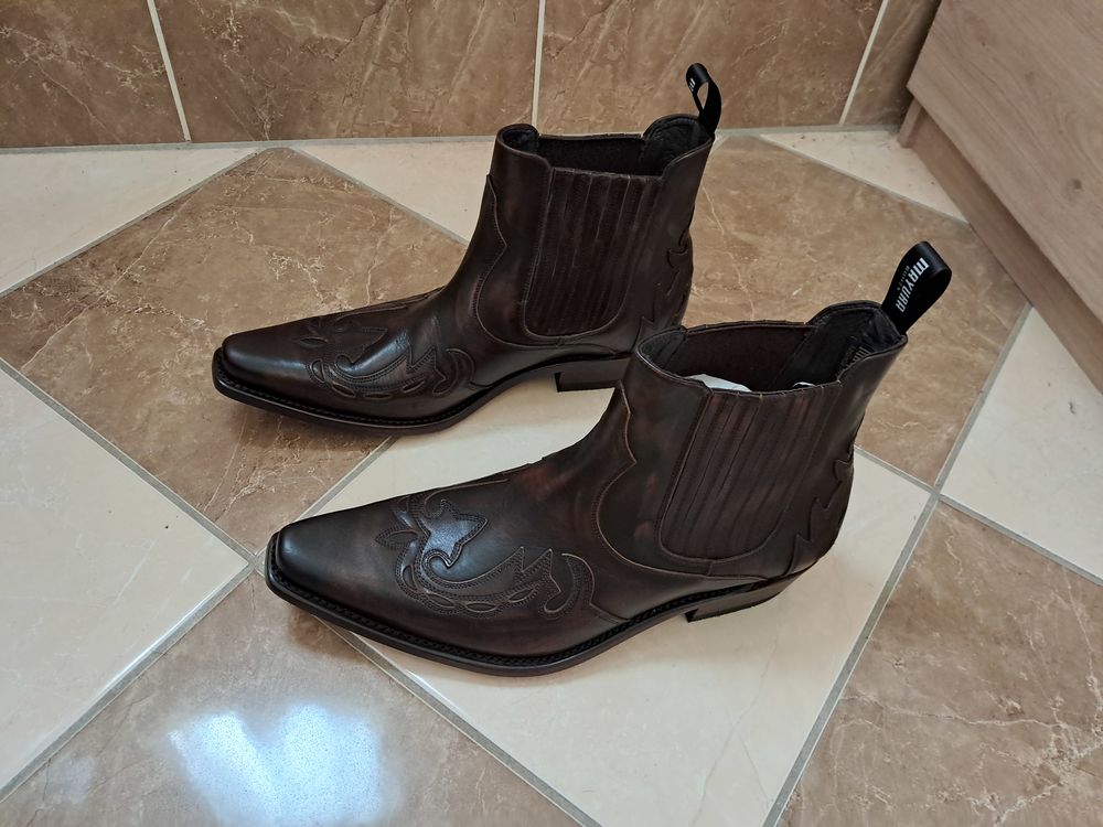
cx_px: 552
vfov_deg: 51.4
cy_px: 414
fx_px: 860
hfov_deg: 65.3
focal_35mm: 27
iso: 640
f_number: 1.8
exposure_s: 1/50
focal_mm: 4
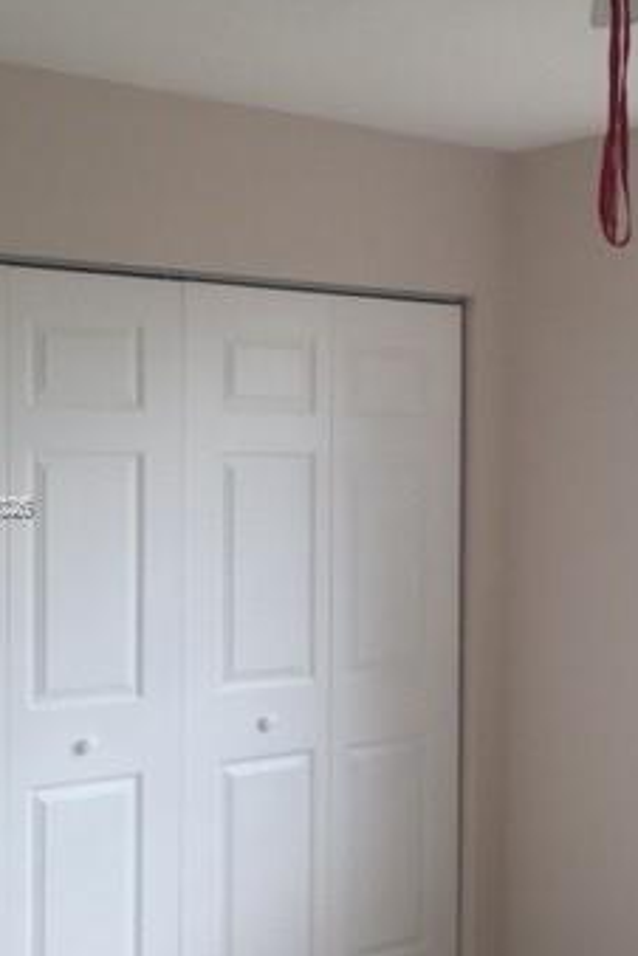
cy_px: 508
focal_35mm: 57
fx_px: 1515
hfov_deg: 23.7
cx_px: 426
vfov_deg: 35.0
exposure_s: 1/120
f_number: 2.2
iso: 32
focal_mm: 4.15
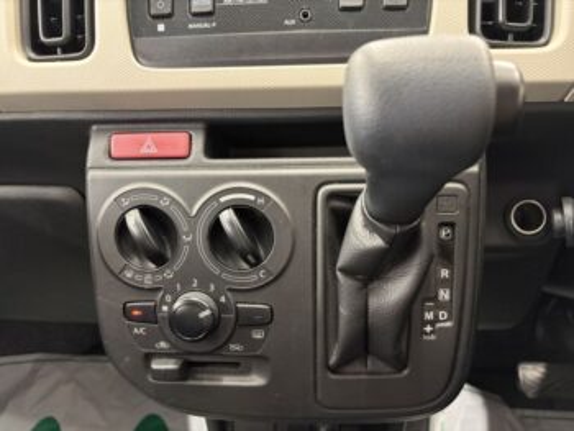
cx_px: 287
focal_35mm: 26
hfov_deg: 67.3
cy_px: 216
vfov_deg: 53.1
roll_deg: +1.9
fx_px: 431
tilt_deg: -22.8
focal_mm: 5.96
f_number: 1.6
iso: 500
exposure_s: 1/25
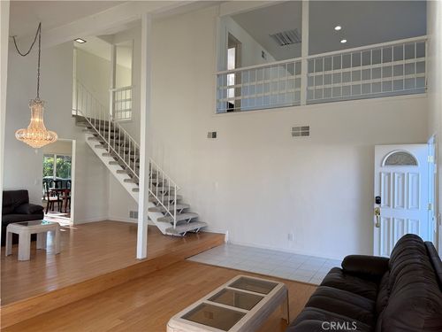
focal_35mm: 24
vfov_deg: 56.8
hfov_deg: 71.6
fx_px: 306
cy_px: 166
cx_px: 221
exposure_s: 1/235
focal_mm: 6.76
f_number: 1.78
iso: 80
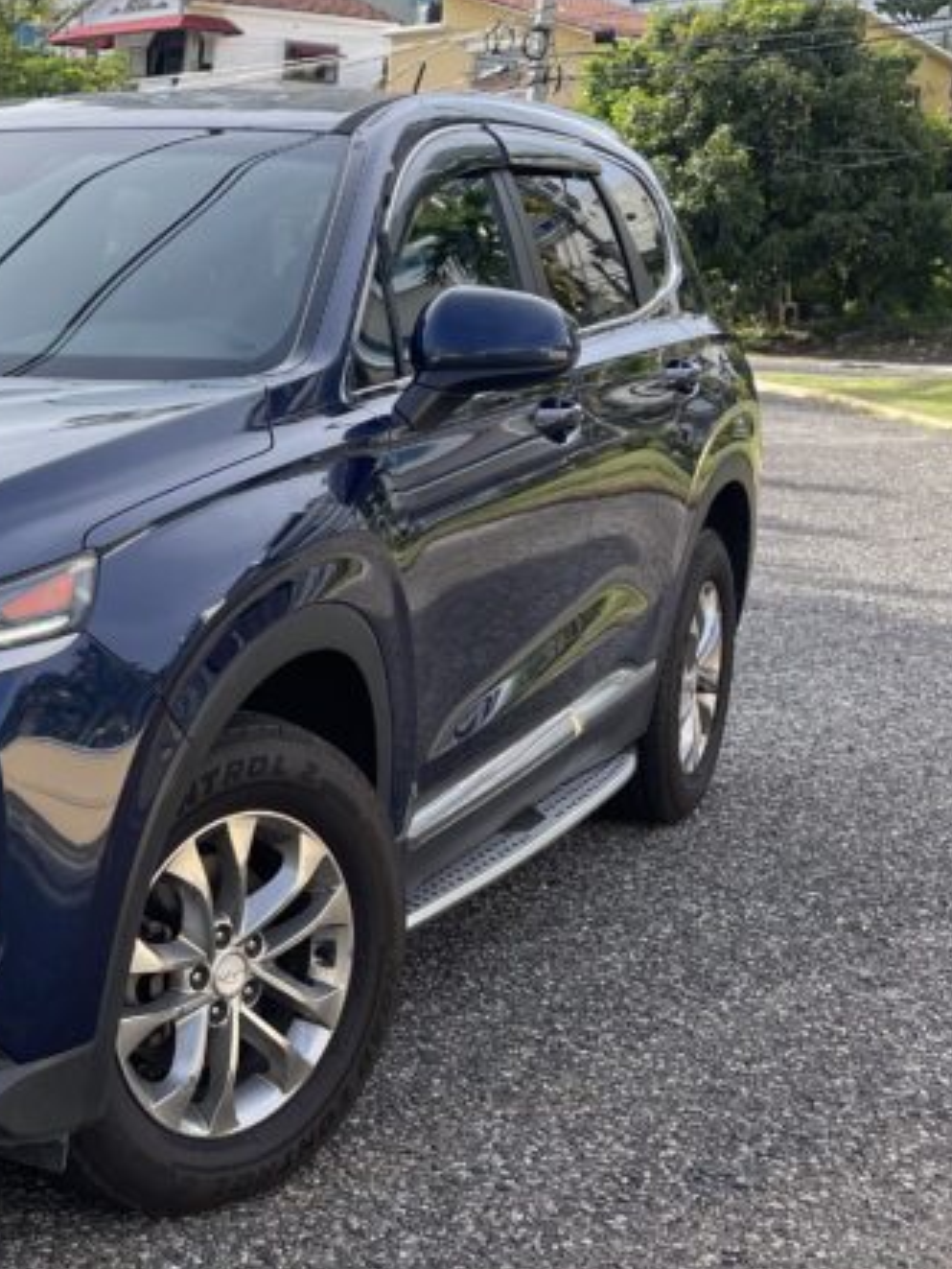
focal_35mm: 58
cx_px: -89
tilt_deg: -13.2
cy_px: 794
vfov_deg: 33.1
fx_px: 2126
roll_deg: -1.8
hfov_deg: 23.7
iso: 32
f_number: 1.6
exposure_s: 1/923
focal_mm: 5.1
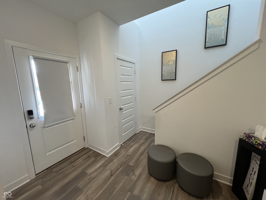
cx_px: 133
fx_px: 100
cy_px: 100
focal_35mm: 13
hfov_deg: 106.2
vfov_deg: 89.9
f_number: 1.8
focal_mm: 1.57
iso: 250
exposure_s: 1/120
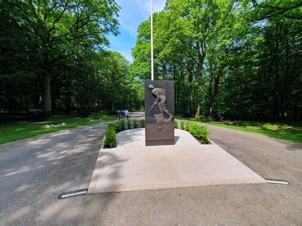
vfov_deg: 89.9
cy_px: 113
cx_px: 151
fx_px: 113
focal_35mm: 13
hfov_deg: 106.2
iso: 50
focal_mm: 1.8
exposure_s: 1/724
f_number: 2.2
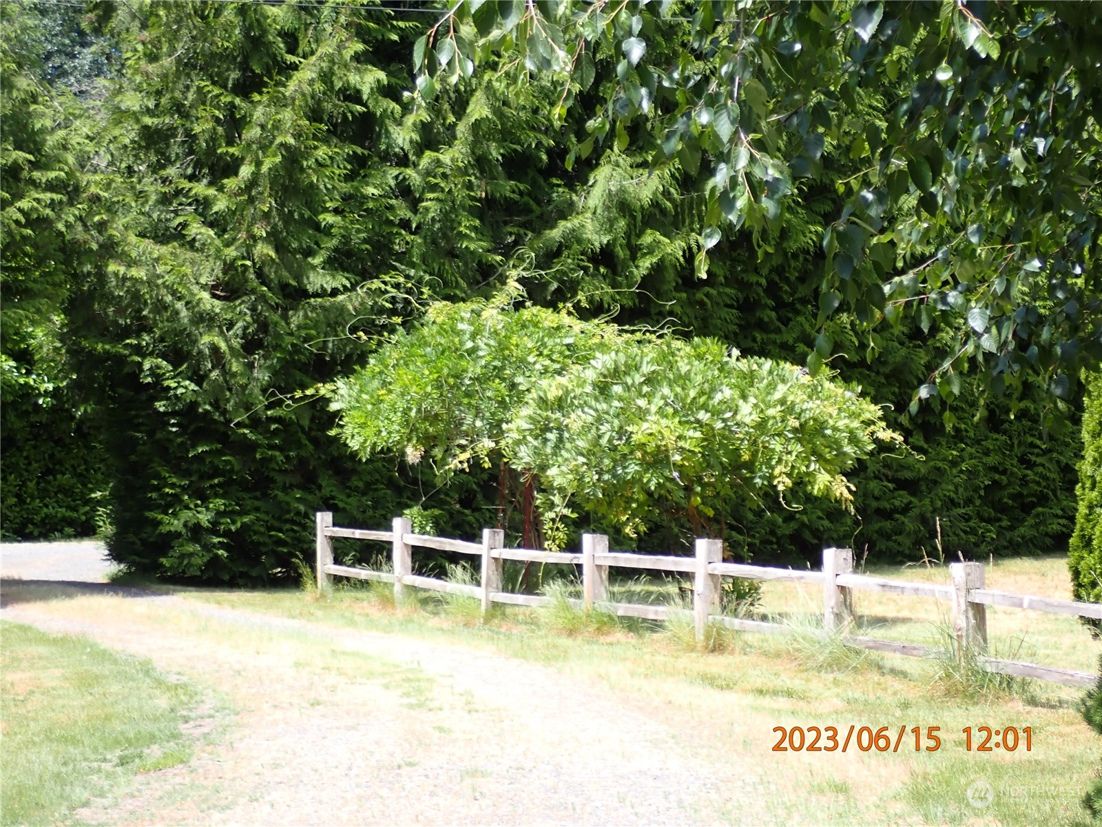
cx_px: 551
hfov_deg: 22.3
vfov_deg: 16.8
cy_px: 414
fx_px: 2801
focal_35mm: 88
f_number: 4.5
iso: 100
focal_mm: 15.66
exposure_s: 1/200
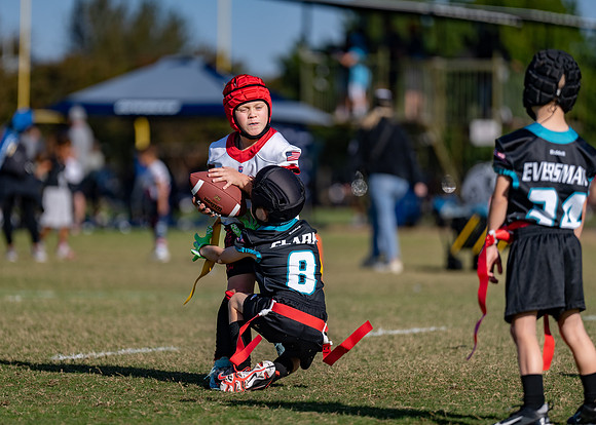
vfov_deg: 5.3
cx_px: 262
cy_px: 198
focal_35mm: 269
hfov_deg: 7.5
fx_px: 4553
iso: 100
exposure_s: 1/3200
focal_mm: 200
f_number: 2.8
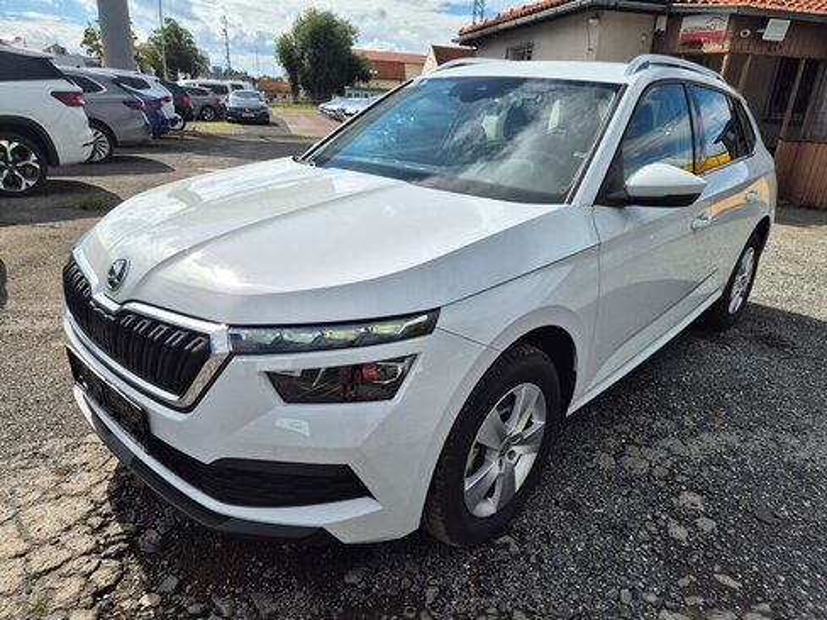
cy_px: 310
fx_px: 549
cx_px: 414
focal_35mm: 23
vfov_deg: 58.9
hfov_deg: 73.9
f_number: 1.8
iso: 25
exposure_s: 1/2872
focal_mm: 5.4
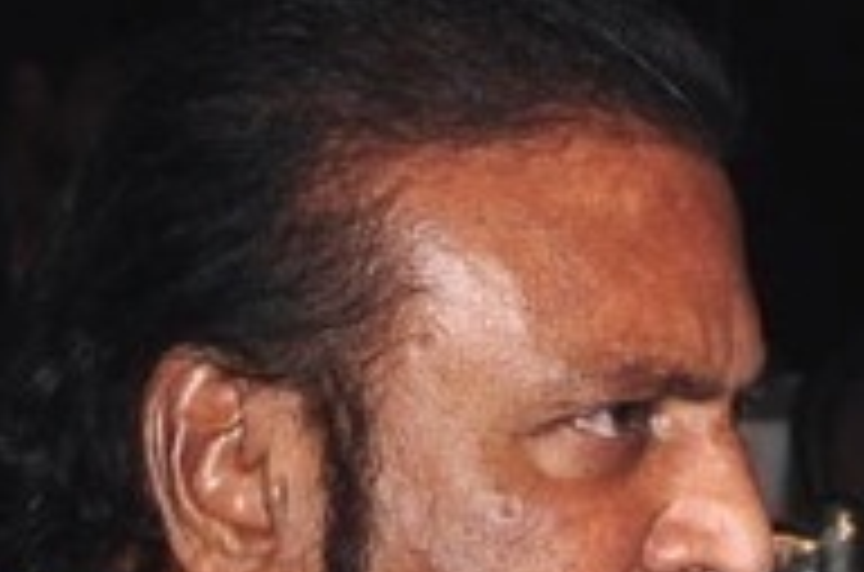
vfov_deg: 2.7
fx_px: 12186
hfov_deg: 4.0
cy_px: 1495
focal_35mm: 509
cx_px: -1269
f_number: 11
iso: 400
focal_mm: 50
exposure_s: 1/125
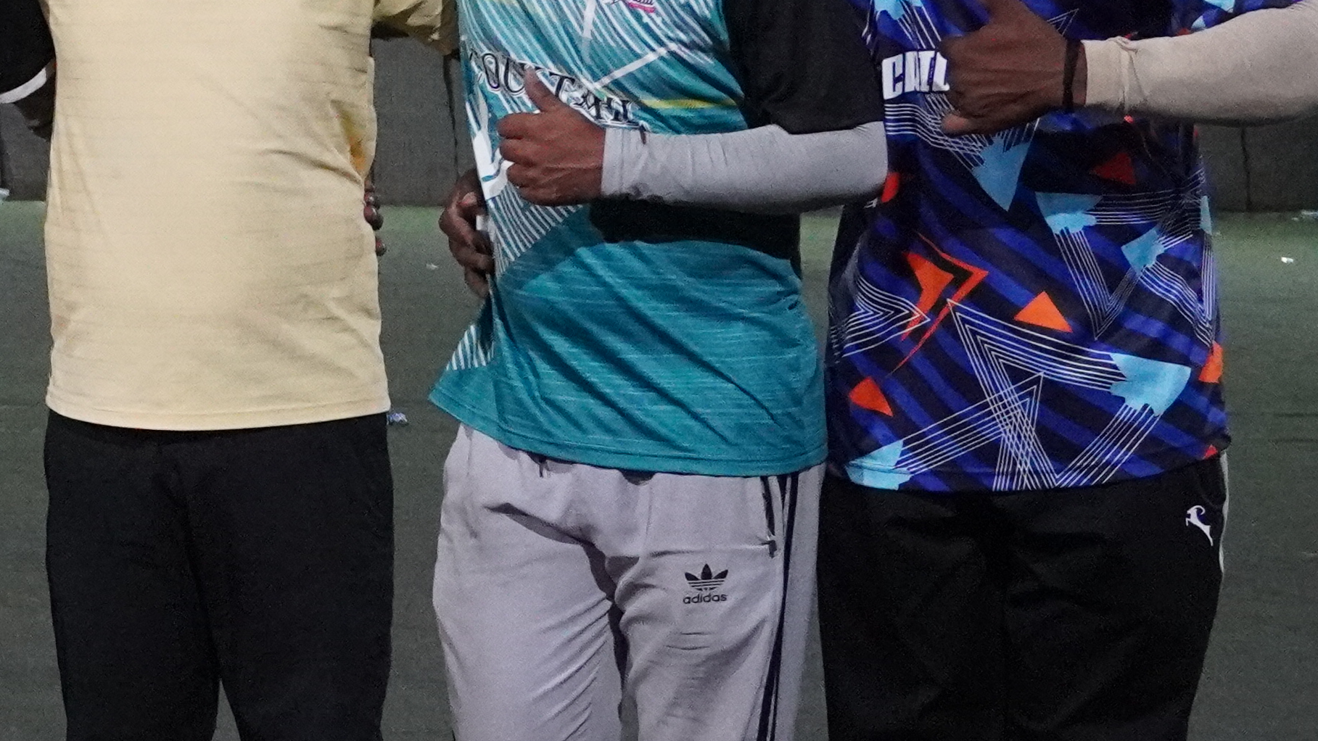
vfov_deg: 9.3
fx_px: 4534
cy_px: 52
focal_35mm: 130
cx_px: -487
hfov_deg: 15.6
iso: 6400
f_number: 4.5
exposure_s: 1/100
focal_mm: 25
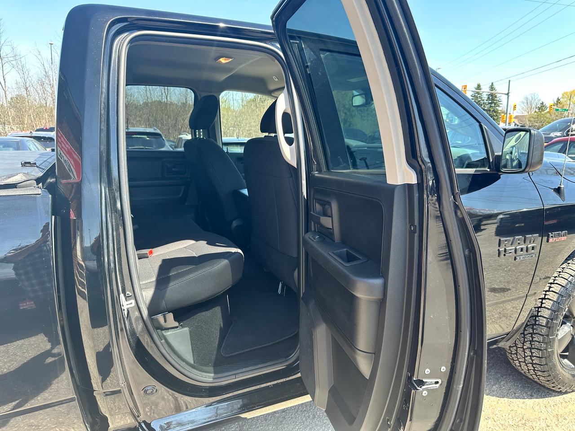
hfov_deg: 71.6
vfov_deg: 56.8
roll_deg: +1.1
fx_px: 399
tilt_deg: -11.3
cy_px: 216
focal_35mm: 24
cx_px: 288
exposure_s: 1/376
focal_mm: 6.86
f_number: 1.78
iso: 80
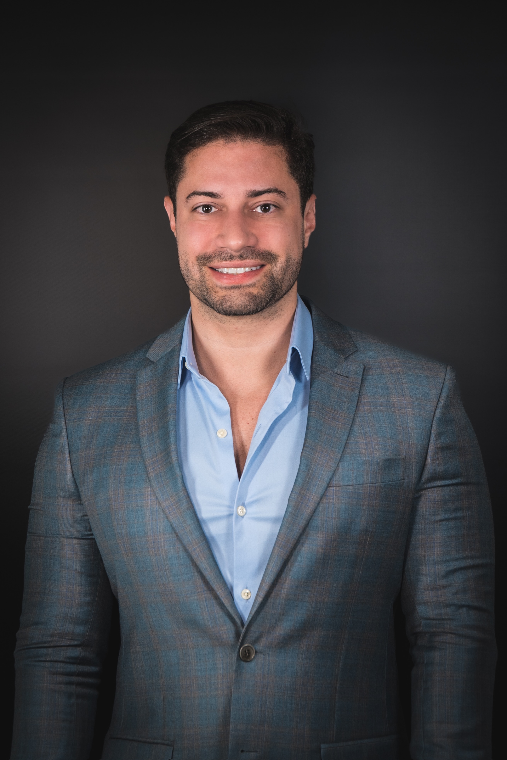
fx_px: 1774
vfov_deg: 24.2
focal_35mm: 84
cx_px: 254
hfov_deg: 16.3
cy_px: 380
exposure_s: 1/60
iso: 400
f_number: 5
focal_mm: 56
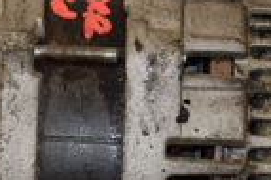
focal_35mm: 335
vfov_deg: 4.1
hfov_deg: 6.1
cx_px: 40
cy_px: 121
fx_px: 2519
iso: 800
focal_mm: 50
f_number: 5.6
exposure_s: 1/200
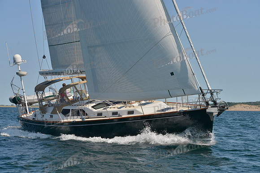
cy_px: 86
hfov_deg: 26.0
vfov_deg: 17.5
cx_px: 130
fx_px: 563
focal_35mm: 78
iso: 400
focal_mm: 78
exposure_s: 1/800
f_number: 9
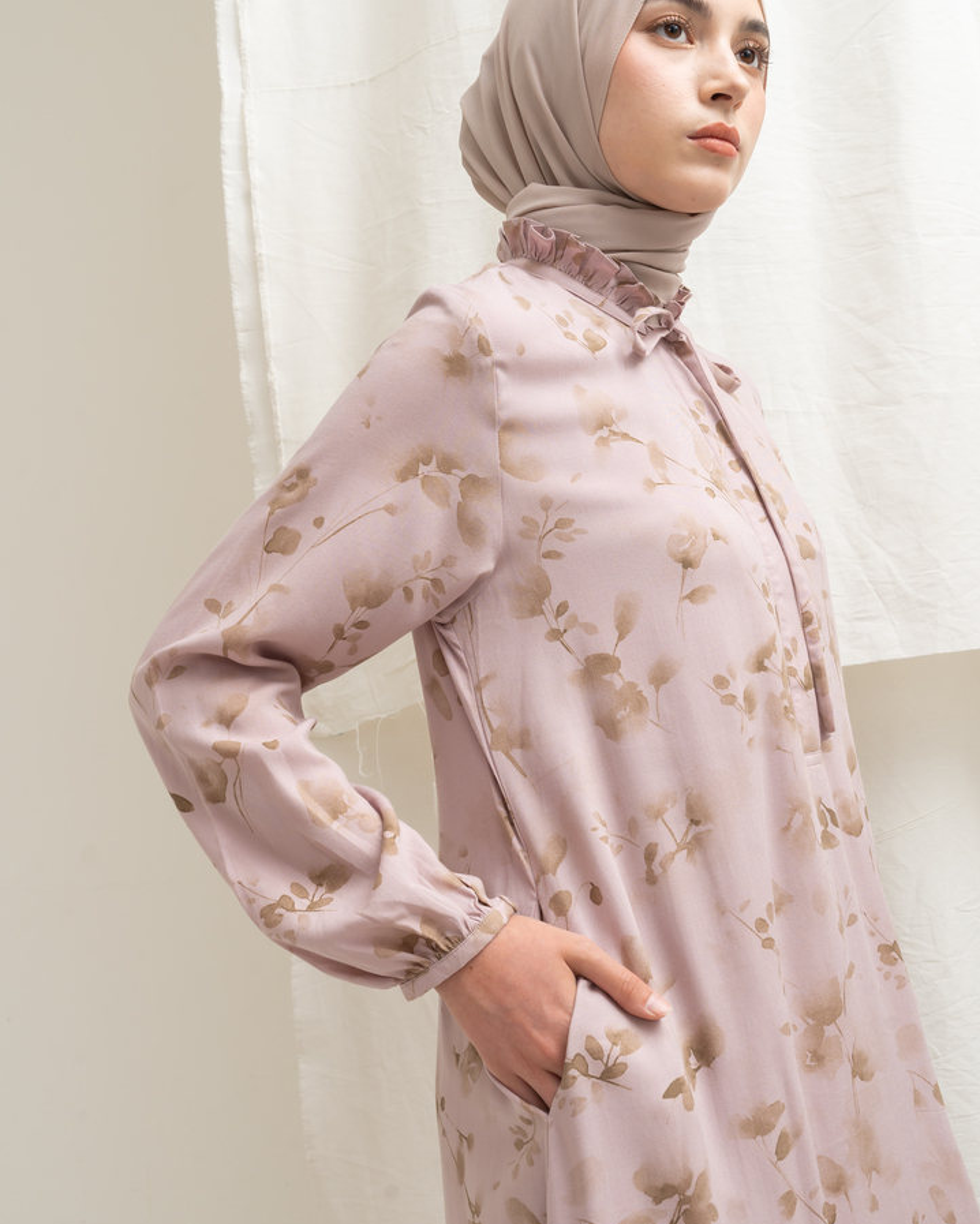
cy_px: 626
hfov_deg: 31.4
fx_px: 1740
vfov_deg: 38.8
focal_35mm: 48
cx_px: 569
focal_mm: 34
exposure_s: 1/160
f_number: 11
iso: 100
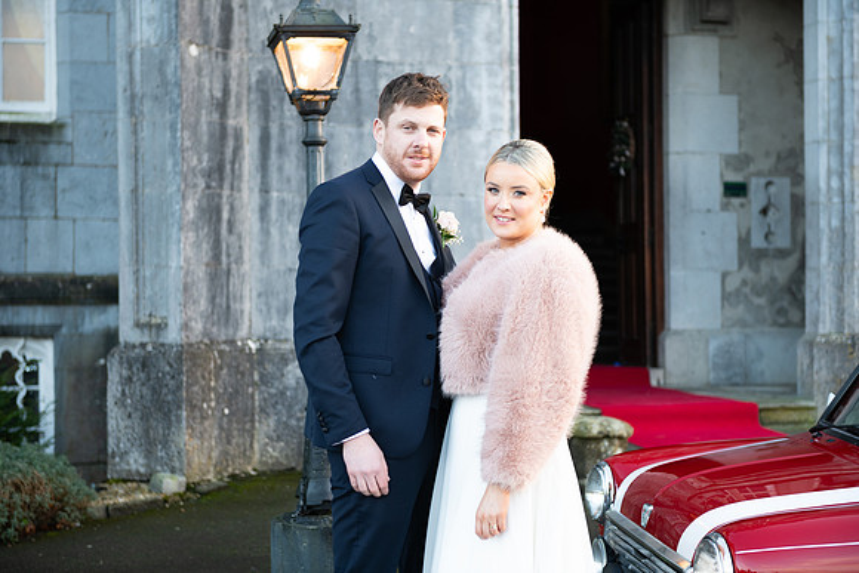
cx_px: 430
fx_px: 1671
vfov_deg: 19.5
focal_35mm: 70
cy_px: 286
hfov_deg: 28.8
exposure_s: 1/160
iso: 250
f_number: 3.5
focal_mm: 70
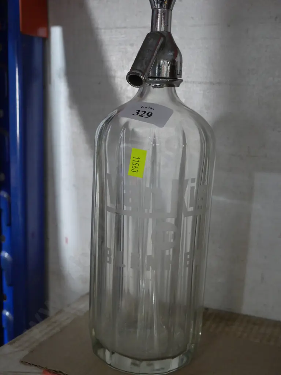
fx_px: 520
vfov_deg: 39.7
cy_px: 188
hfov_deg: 30.3
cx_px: 140
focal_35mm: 48
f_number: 5.2
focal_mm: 24
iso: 2000
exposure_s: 1/60
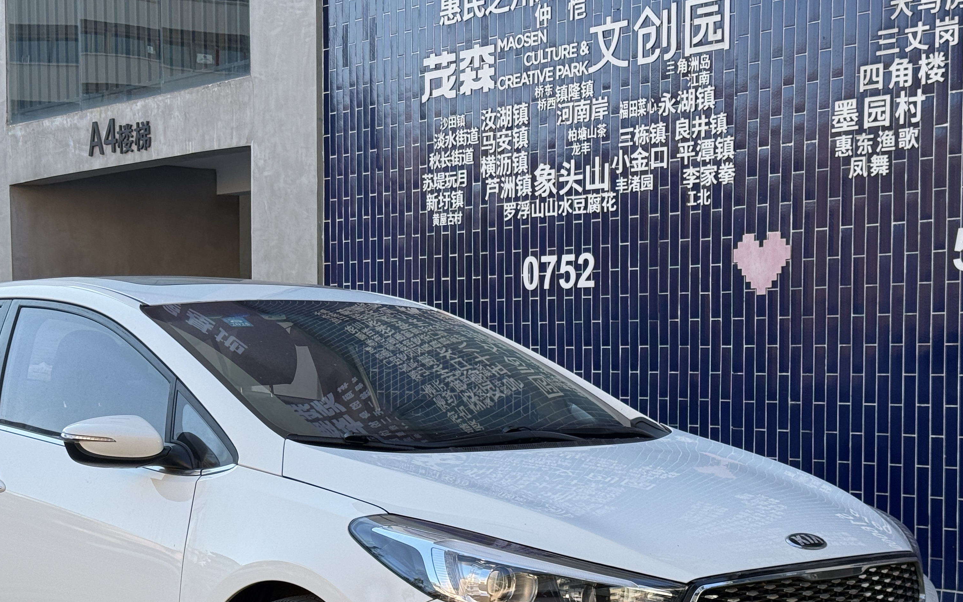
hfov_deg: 30.0
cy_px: 429
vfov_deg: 19.1
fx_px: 1785
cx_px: 335
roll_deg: -0.3
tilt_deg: -2.1
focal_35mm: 68
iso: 64
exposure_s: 1/1100
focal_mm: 6.76
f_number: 1.78
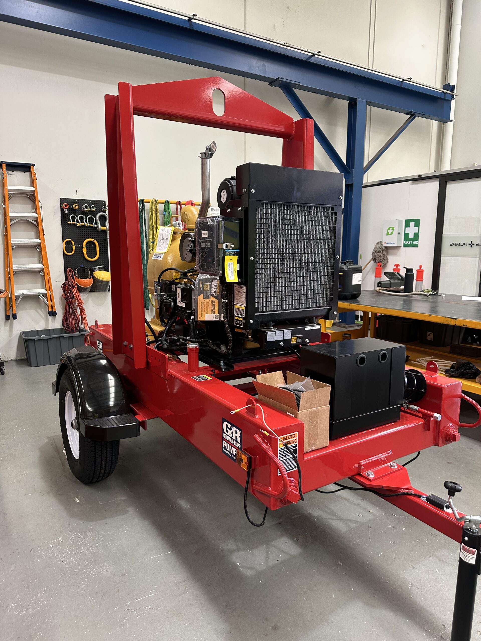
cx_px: 240
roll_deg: -0.5
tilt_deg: -9.6
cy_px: 320
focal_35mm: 24
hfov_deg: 56.8
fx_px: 445
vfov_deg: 71.6
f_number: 1.78
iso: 160
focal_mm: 6.86
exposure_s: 1/121
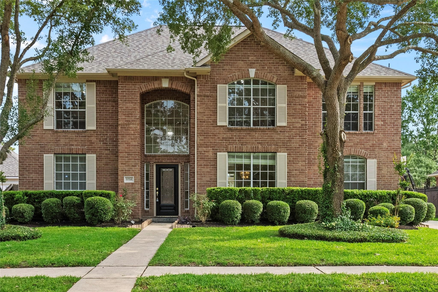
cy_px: 146
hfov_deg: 60.3
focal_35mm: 31
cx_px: 219
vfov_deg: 42.4
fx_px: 377
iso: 320
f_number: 9
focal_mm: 31
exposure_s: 1/640
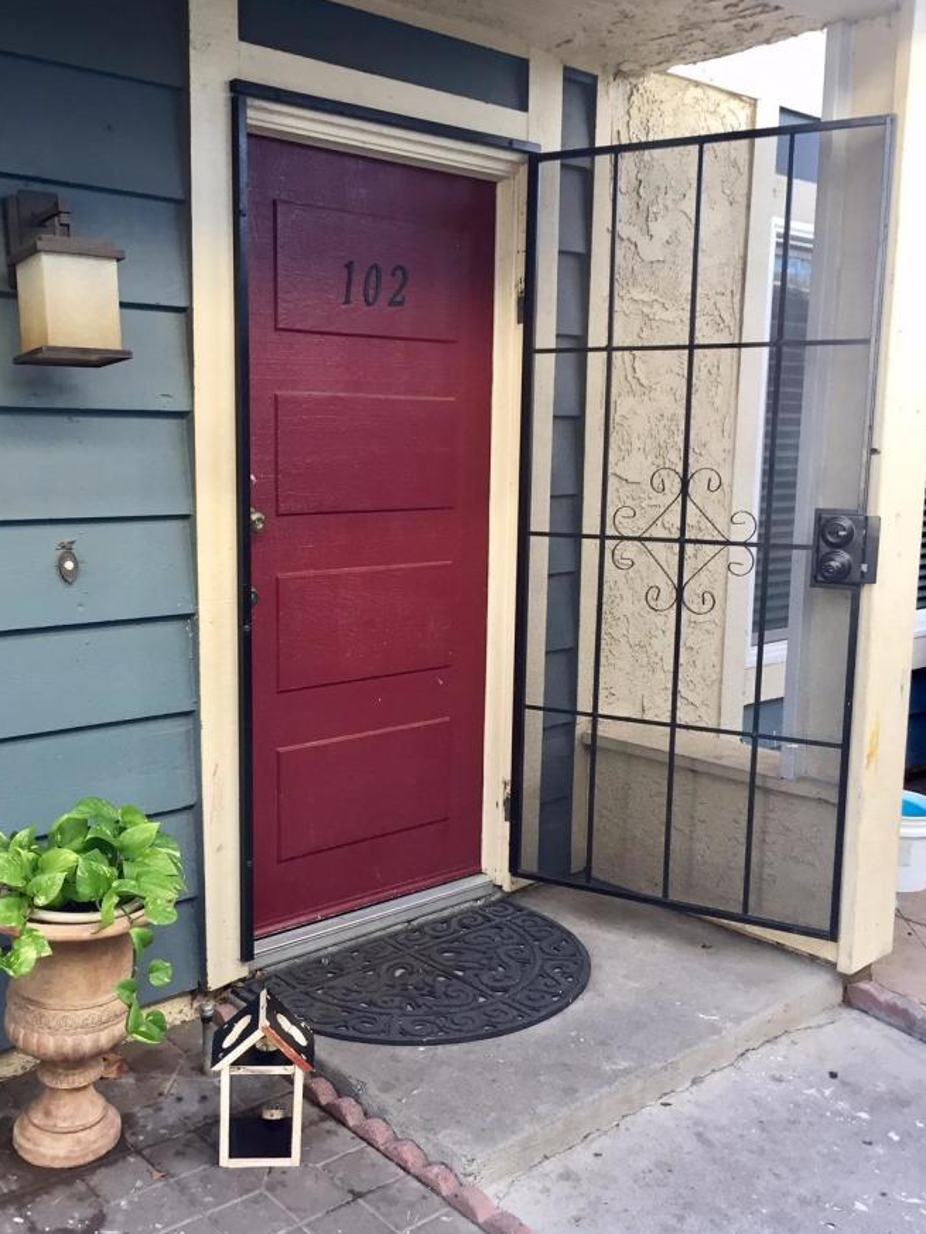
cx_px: 393
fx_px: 1212
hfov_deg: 41.7
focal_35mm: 34
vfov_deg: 53.9
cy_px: 629
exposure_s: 1/40
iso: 32
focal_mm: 4.15
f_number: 2.2
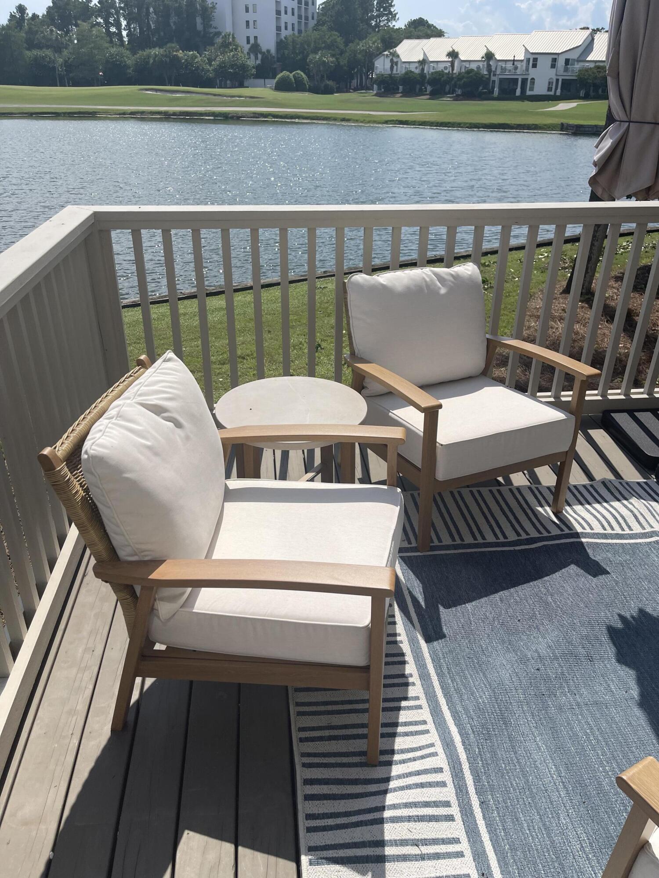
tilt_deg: -30.3
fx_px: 635
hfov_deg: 54.9
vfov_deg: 69.4
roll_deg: -1.2
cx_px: 330
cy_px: 439
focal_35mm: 25
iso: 32
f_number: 1.6
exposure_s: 1/6250
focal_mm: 5.1
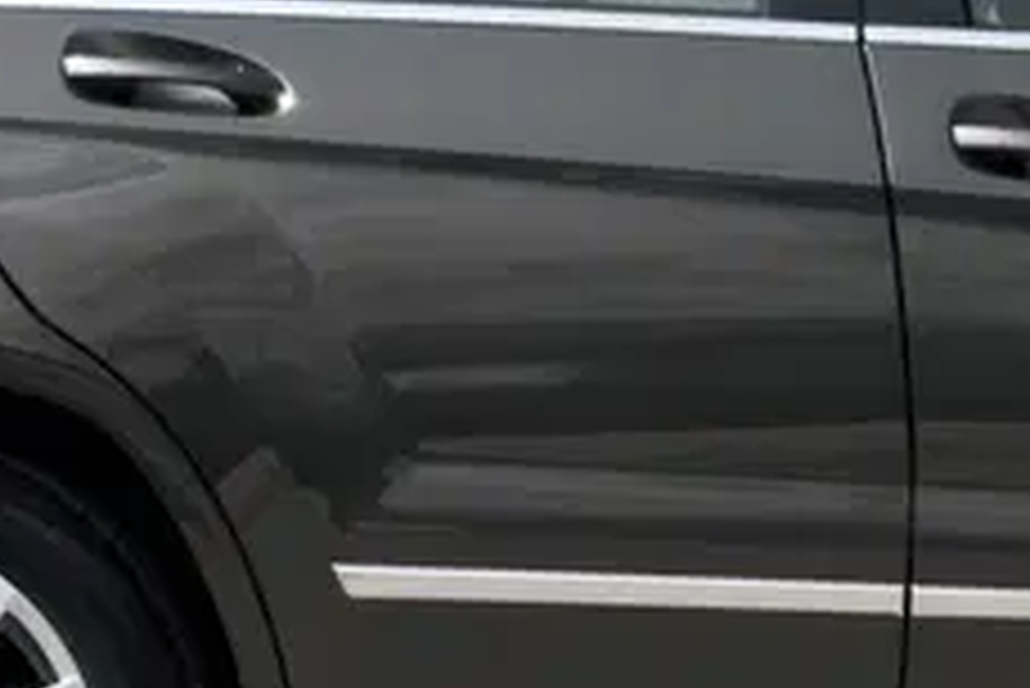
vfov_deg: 3.3
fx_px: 11995
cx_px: 1408
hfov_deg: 4.9
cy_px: -522
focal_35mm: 419
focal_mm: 80
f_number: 16
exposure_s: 1/25
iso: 100
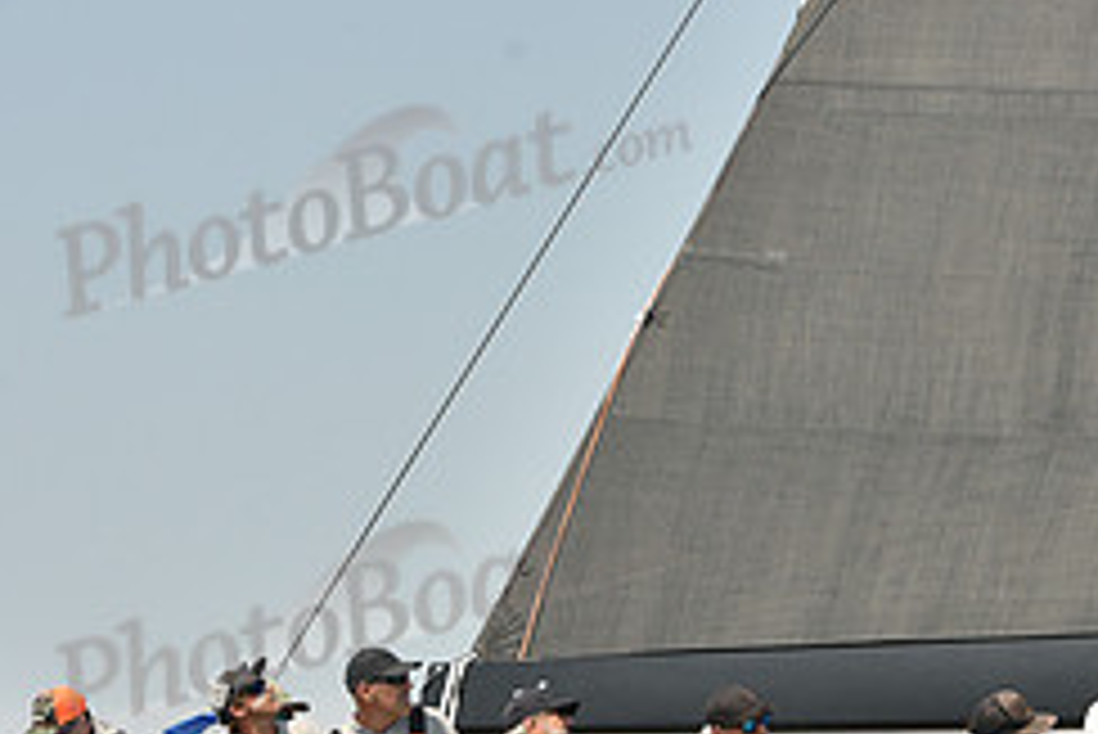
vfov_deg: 5.7
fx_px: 7385
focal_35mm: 242
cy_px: 786
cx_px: 927
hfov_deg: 8.5
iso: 250
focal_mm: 102
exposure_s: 1/800
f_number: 9
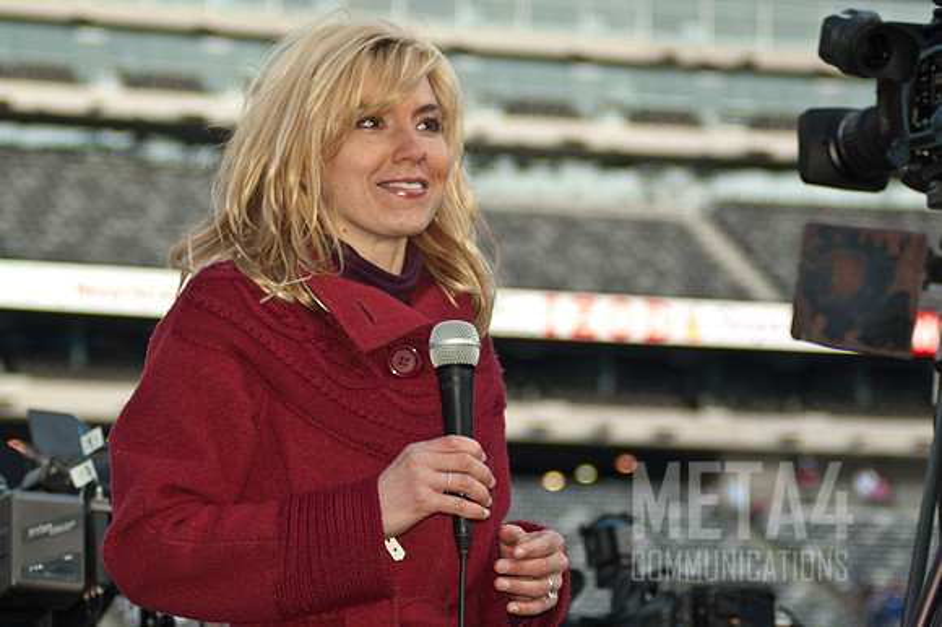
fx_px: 3211
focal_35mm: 123
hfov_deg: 16.7
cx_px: 392
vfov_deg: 11.1
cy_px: 270
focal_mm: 70
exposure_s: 1/500
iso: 320
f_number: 4
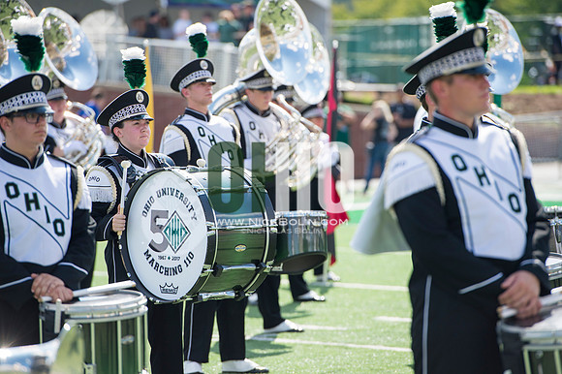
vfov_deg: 6.9
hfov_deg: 10.3
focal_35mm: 200
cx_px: 281
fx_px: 3120
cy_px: 187
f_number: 4.5
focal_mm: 200
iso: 200
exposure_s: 1/1000
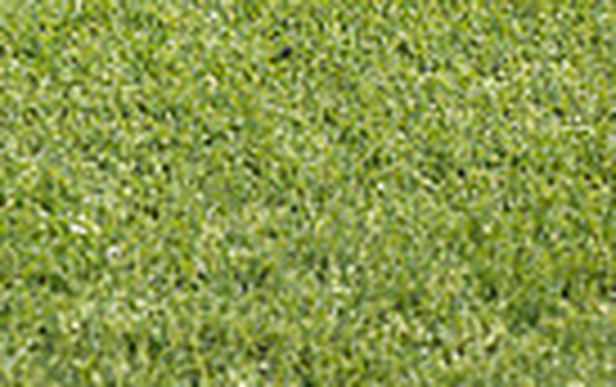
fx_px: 2589
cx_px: -4
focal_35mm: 154
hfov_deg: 13.4
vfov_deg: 7.8
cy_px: -603
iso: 125
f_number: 7.1
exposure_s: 1/400
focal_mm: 46
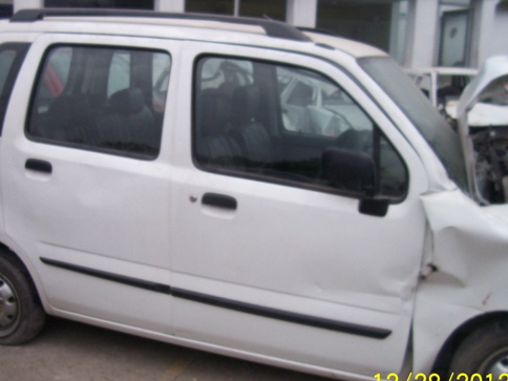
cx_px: 209
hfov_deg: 41.9
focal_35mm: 45
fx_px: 660
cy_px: 199
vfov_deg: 32.2
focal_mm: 5.6
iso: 80
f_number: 2.7
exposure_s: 1/351
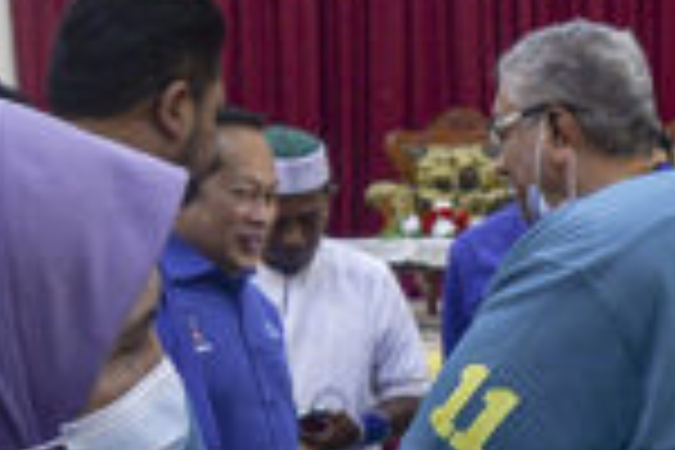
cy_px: 702
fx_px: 1612
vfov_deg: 14.6
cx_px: 1069
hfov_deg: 19.8
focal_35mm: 86
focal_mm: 19
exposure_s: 1/160
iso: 1600
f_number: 4.5
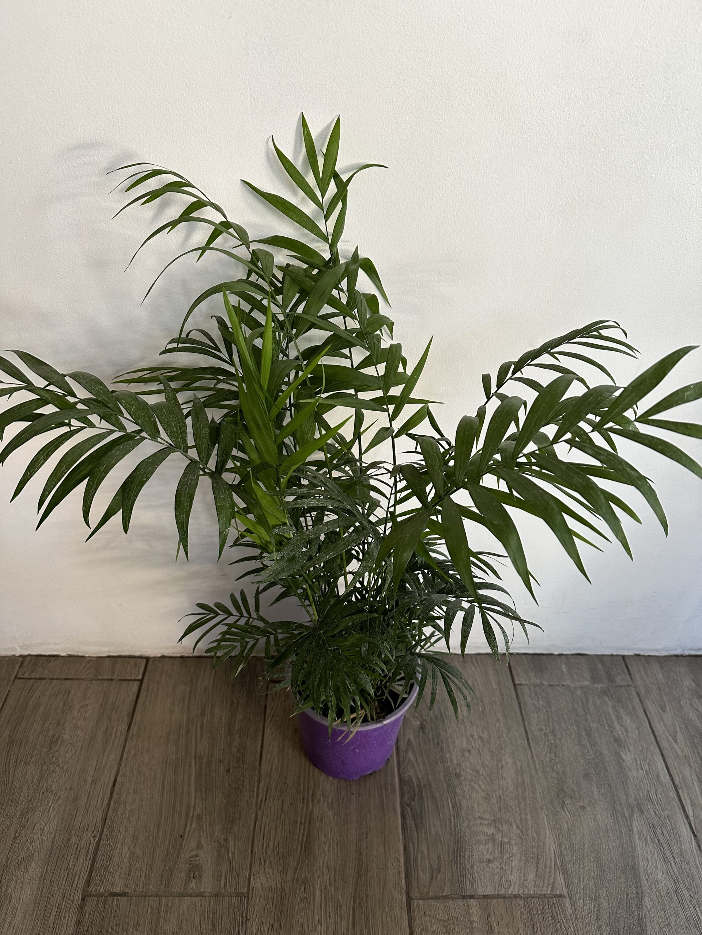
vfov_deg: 71.6
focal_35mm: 24
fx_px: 649
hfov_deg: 56.8
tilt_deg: -37.1
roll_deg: -3.8
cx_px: 351
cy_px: 468
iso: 250
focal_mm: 6.86
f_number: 1.78
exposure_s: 1/71
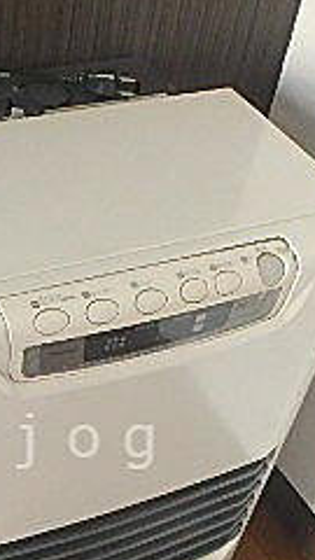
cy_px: 441
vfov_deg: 33.4
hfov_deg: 19.2
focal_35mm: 61
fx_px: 906
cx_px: 7
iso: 500
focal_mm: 3.7
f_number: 3.5
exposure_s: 1/30
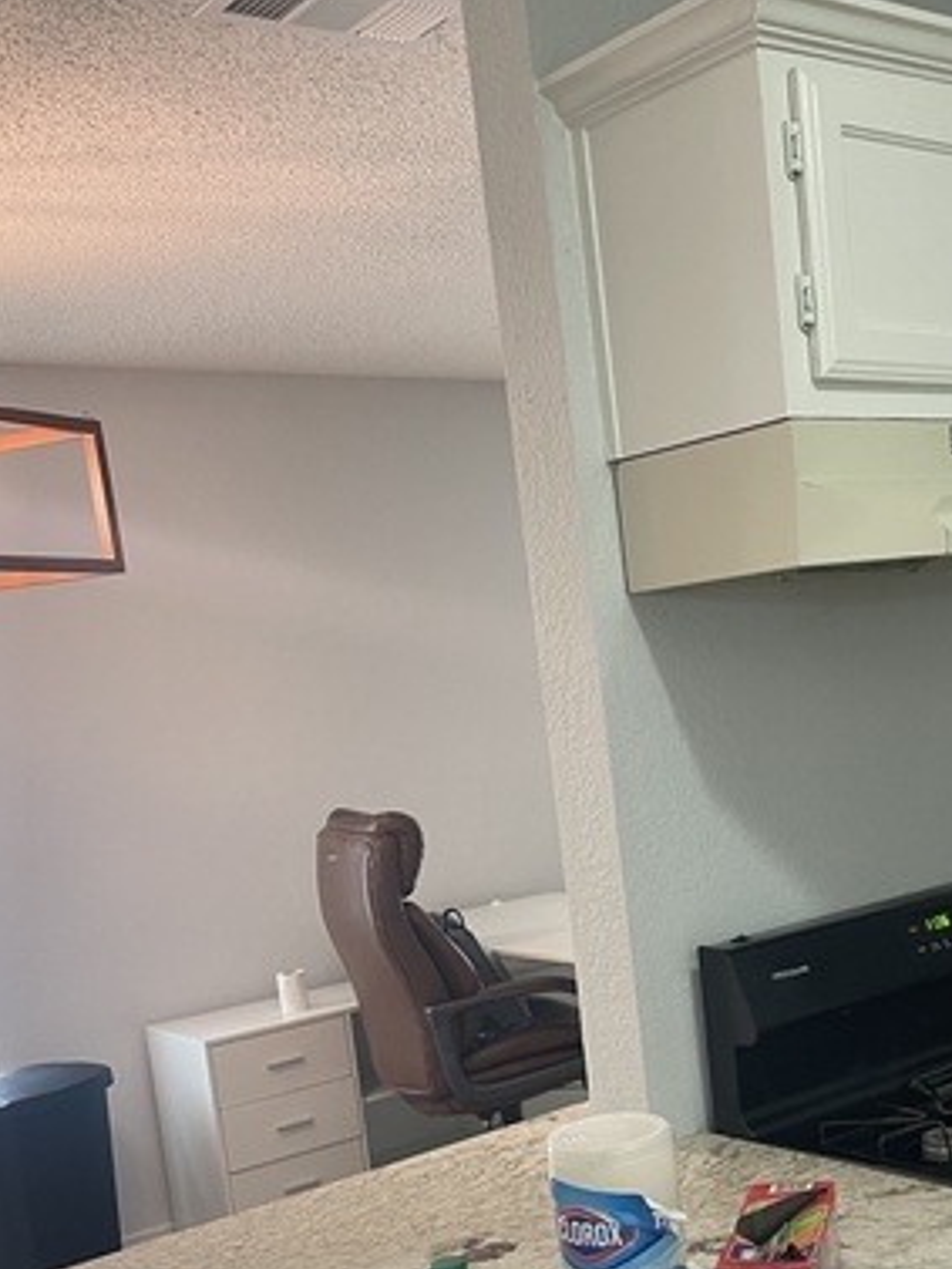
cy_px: 890
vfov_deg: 40.5
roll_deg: +6.2
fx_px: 1686
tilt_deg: -8.1
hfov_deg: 31.2
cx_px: 673
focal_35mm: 46
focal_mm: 4.2
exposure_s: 1/60
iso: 100
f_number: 1.6
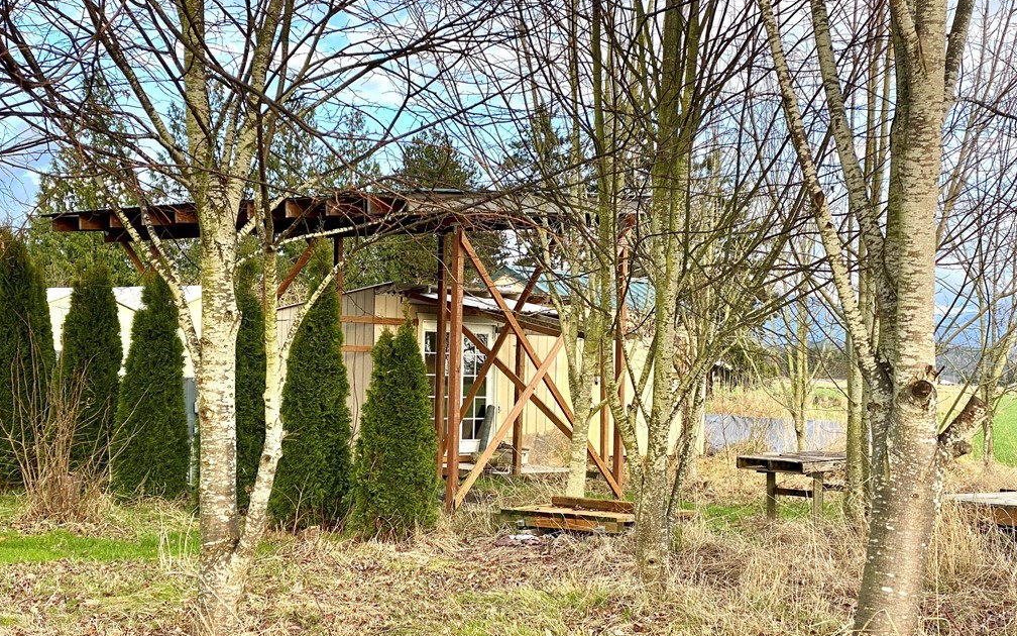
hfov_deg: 36.3
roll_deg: -2.1
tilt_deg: -0.1
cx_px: 508
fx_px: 1552
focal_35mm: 56
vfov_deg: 23.1
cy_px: 358
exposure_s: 1/353
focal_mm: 6
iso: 20
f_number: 2
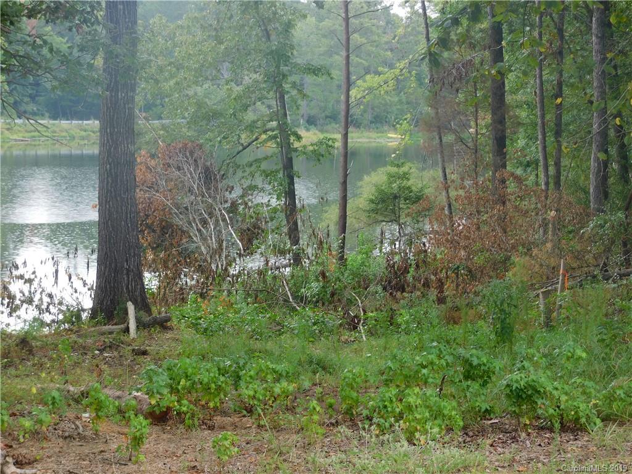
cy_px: 237
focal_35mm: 91
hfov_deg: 21.5
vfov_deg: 16.2
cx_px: 316
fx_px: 1661
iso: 125
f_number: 4.5
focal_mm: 16.1
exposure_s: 1/30
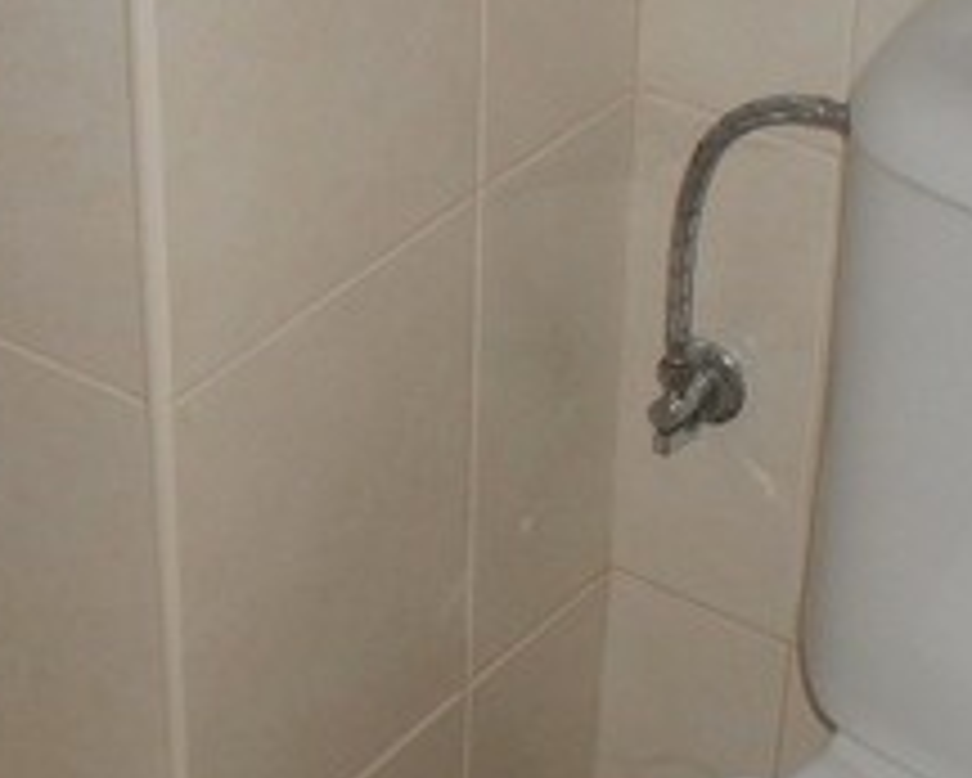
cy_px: 711
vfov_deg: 15.1
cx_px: 220
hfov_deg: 18.8
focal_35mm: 101
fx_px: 2907
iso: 200
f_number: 3.2
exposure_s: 1/45
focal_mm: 6.3
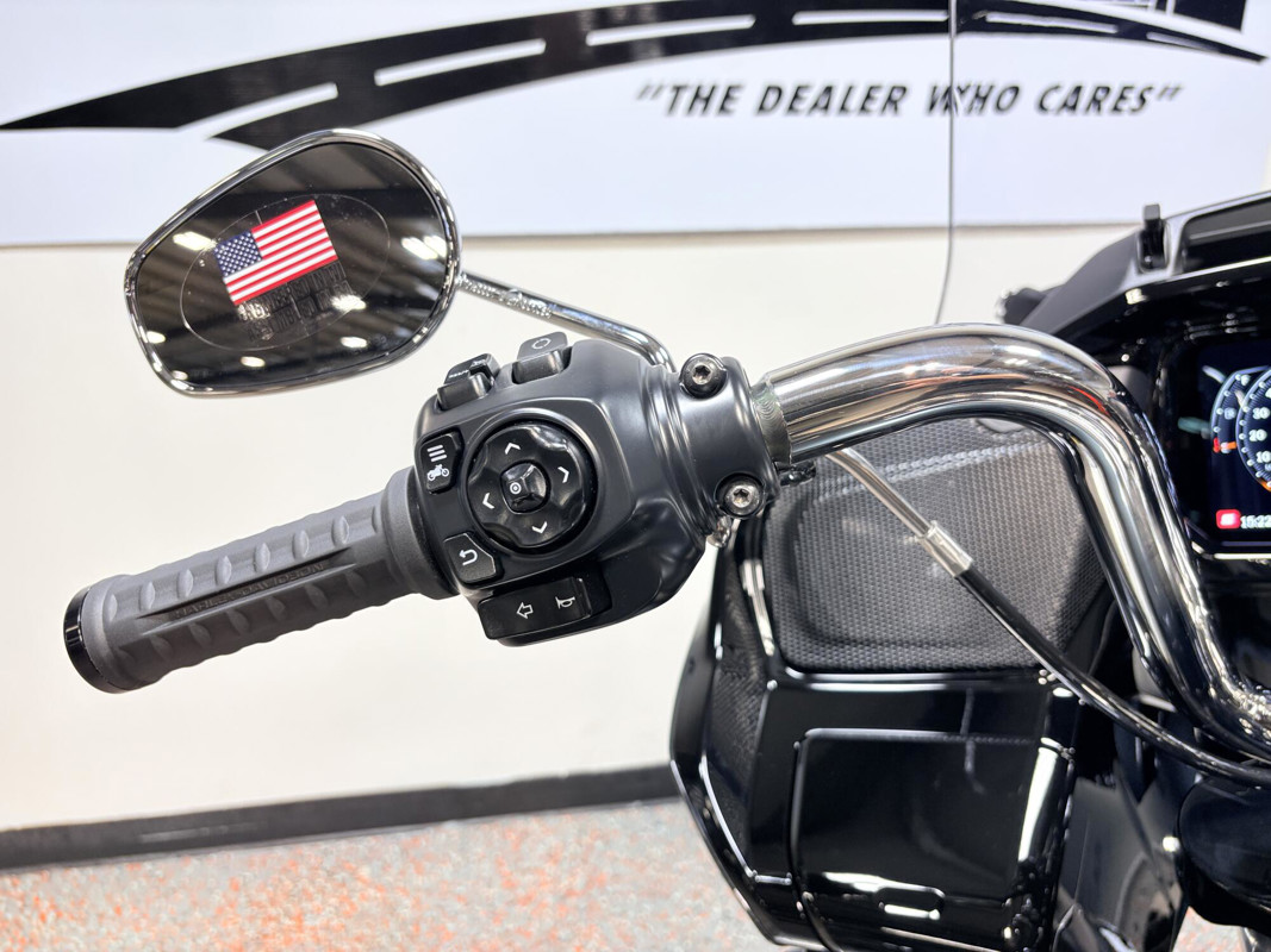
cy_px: 476
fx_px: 955
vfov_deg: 53.1
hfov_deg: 67.3
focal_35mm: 26
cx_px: 636
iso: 40
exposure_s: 1/120
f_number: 1.6
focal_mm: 5.96
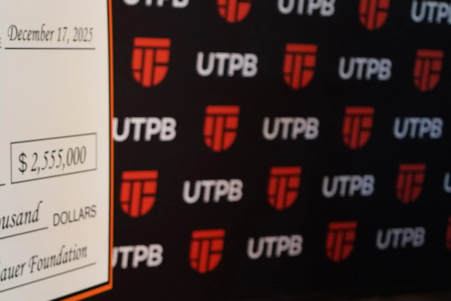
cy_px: 197
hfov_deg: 26.1
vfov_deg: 19.4
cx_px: -76
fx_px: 877
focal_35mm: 70
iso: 4000
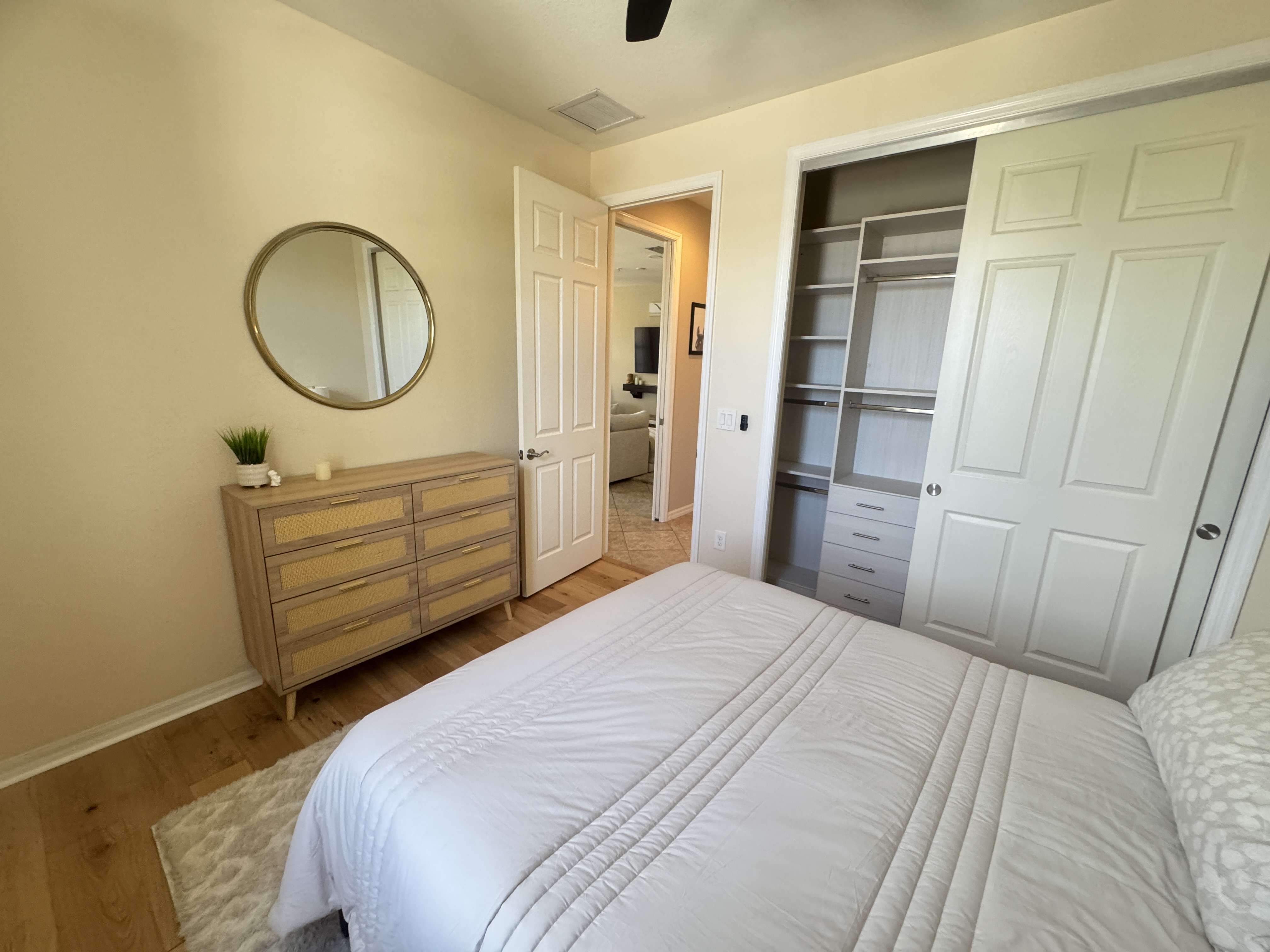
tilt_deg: -13.1
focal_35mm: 14
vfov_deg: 85.7
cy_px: 476
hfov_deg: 102.1
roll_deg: -2.2
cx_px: 635
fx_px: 514
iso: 320
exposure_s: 1/60
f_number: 2.2
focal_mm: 2.22
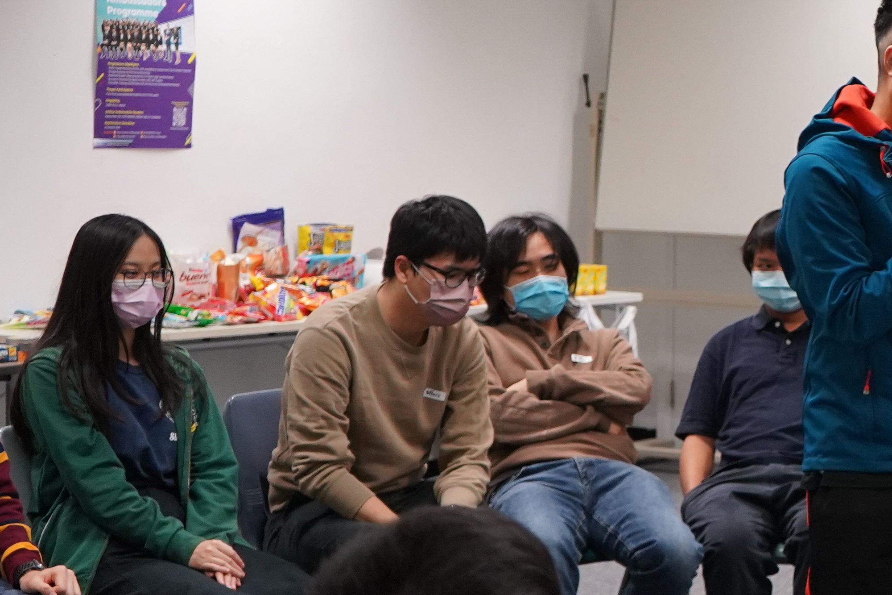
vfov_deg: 13.0
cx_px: 1104
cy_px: 250
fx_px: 2601
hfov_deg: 18.3
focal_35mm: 105
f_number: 4
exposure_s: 1/160
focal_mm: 35
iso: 2500
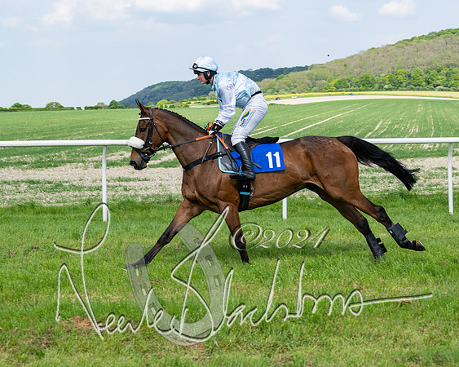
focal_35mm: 79
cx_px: 230
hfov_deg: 24.2
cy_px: 184
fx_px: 1071
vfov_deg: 19.4
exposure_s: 1/1000
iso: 200
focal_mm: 70
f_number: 5.6
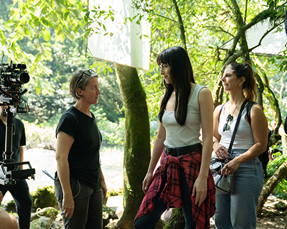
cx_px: 125
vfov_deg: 38.2
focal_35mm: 39
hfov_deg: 46.7
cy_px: 111
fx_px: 331
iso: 6400
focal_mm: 33
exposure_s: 1/125
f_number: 2.8
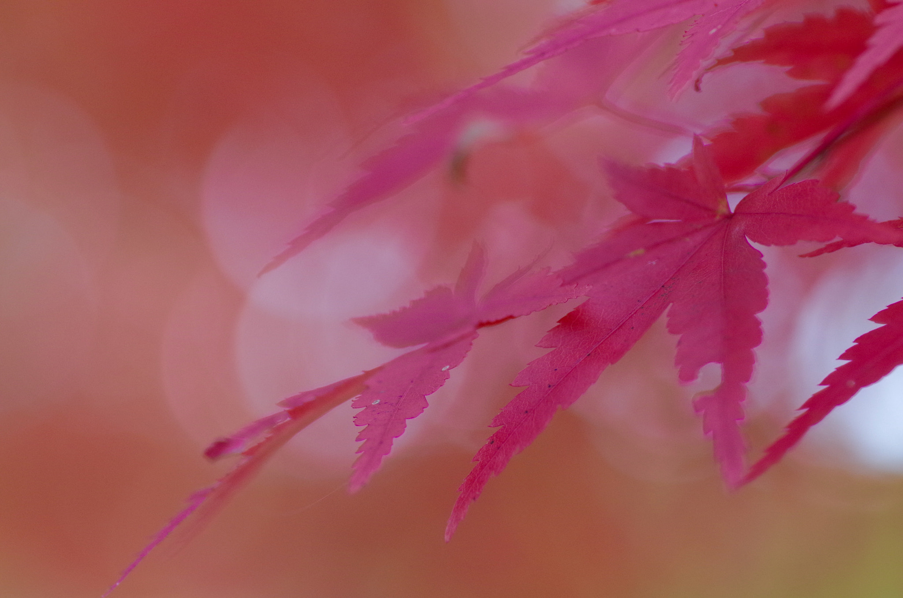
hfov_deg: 13.7
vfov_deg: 9.1
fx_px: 3754
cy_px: 299
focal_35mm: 150
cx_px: 452
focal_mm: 100
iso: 800
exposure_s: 1/160
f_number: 4
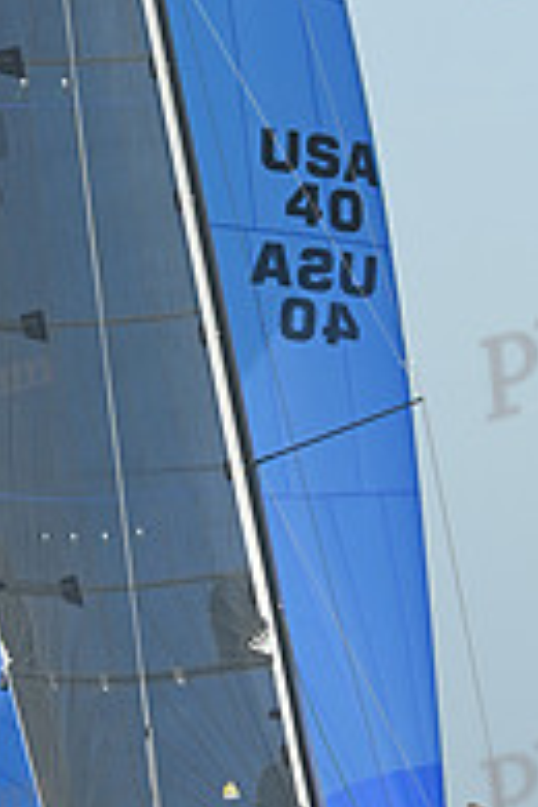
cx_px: 267
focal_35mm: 291
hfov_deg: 4.7
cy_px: 157
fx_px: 6523
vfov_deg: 7.1
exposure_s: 1/1250
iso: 320
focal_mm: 98
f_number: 7.1
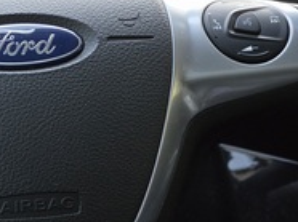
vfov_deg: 5.7
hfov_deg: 7.6
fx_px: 2235
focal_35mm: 260
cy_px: 26
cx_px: 8
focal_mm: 18.6
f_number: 2.9
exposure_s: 1/120
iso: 320
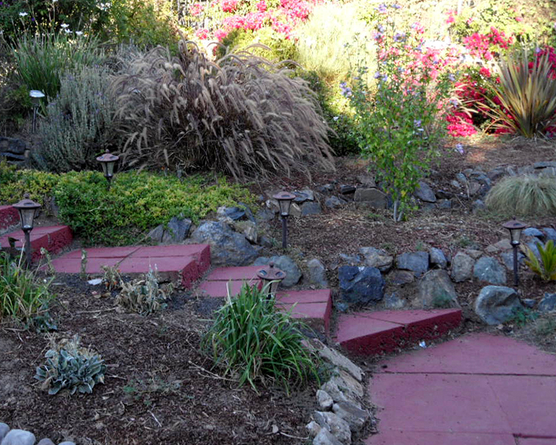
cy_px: 222
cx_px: 273
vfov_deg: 35.7
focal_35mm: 42
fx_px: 691
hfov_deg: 43.8
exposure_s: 1/90
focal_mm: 6.5
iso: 100
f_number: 3.6
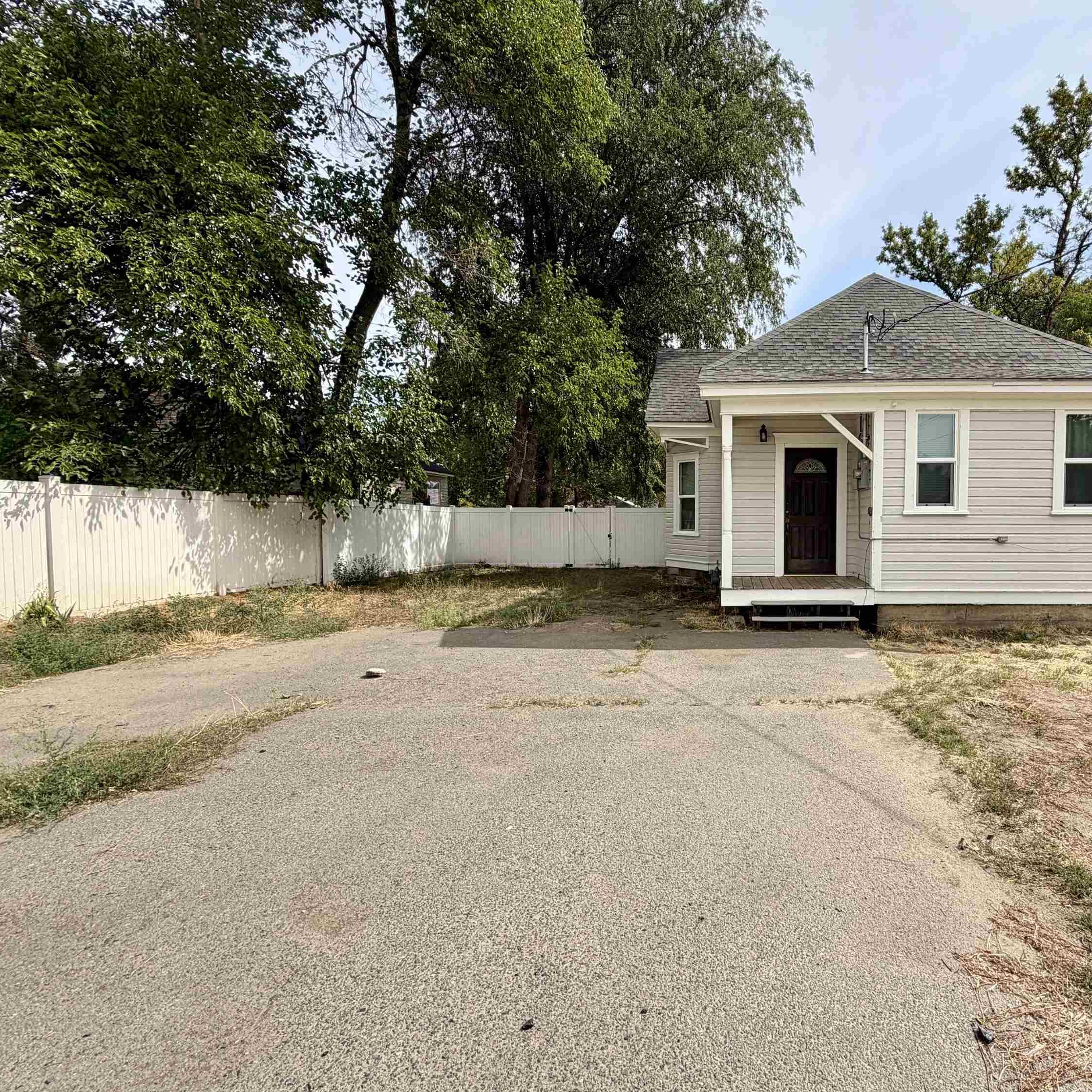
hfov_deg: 81.0
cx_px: 733
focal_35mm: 17
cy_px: 547
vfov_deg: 84.0
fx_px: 607
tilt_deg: -2.1
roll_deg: +0.4
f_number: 2.2
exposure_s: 1/770
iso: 25
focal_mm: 2.22
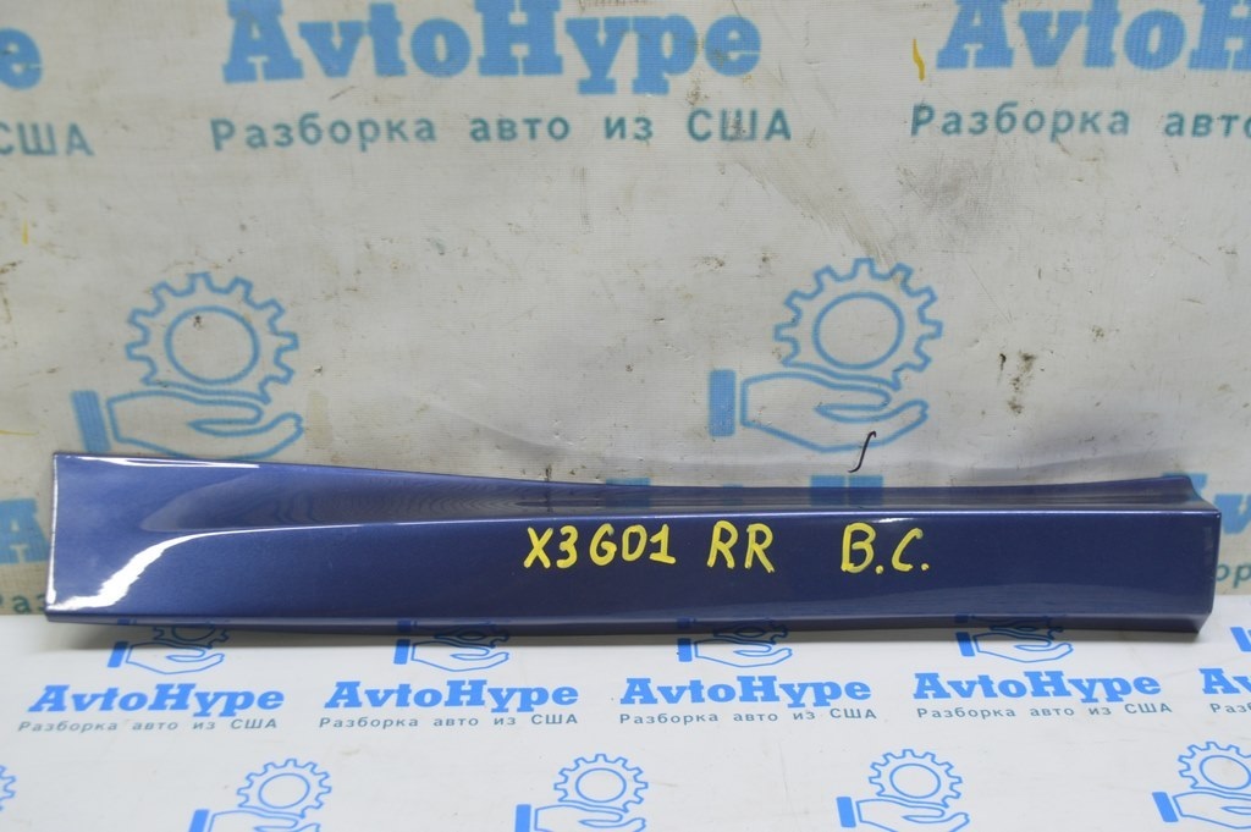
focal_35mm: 46
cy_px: 416
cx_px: 626
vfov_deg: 28.9
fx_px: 1615
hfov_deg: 42.4
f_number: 5.6
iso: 400
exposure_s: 1/20
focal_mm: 31
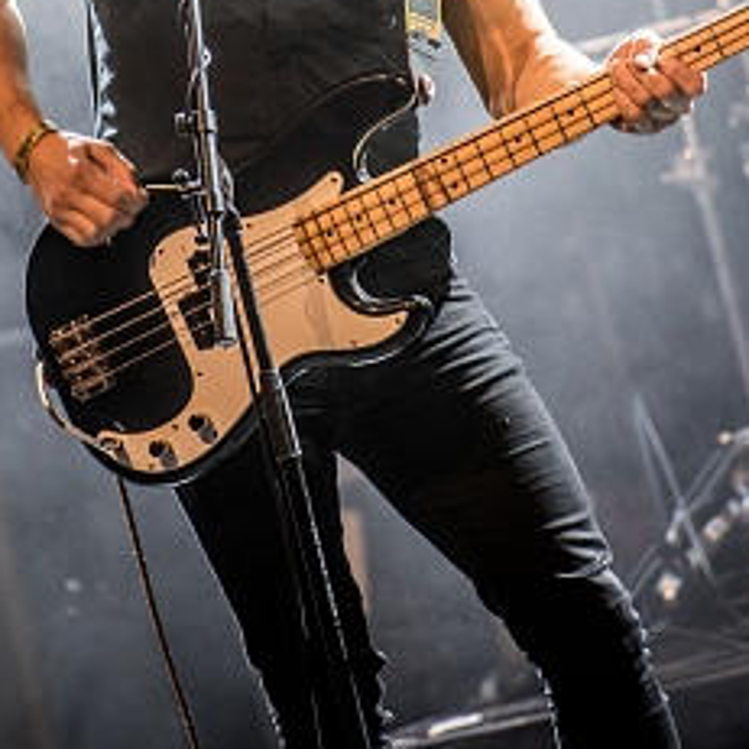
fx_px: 12999
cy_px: 31
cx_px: 302
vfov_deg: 3.3
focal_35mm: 531
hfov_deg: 3.3
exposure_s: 1/100
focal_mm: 200
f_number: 2.8
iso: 800
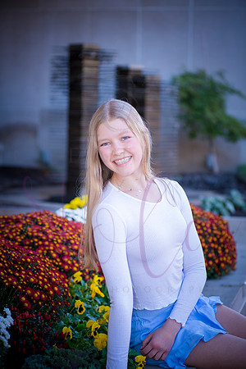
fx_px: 820
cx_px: 123
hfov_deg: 17.1
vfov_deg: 25.4
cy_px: 184
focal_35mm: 80
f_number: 4
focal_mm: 80
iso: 400
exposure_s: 1/320
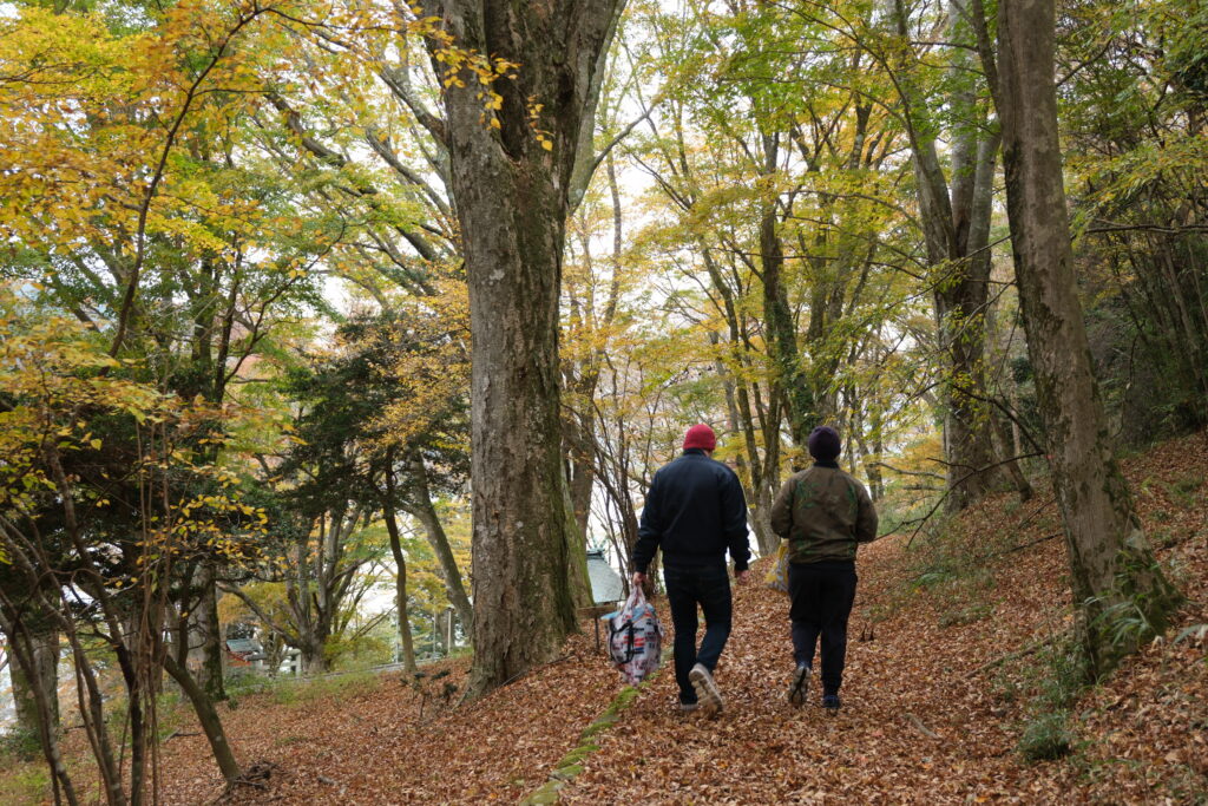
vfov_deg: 34.2
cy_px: 403
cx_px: 604
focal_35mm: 39
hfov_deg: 49.5
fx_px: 1309
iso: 250
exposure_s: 1/40
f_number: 3.6
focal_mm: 26.3
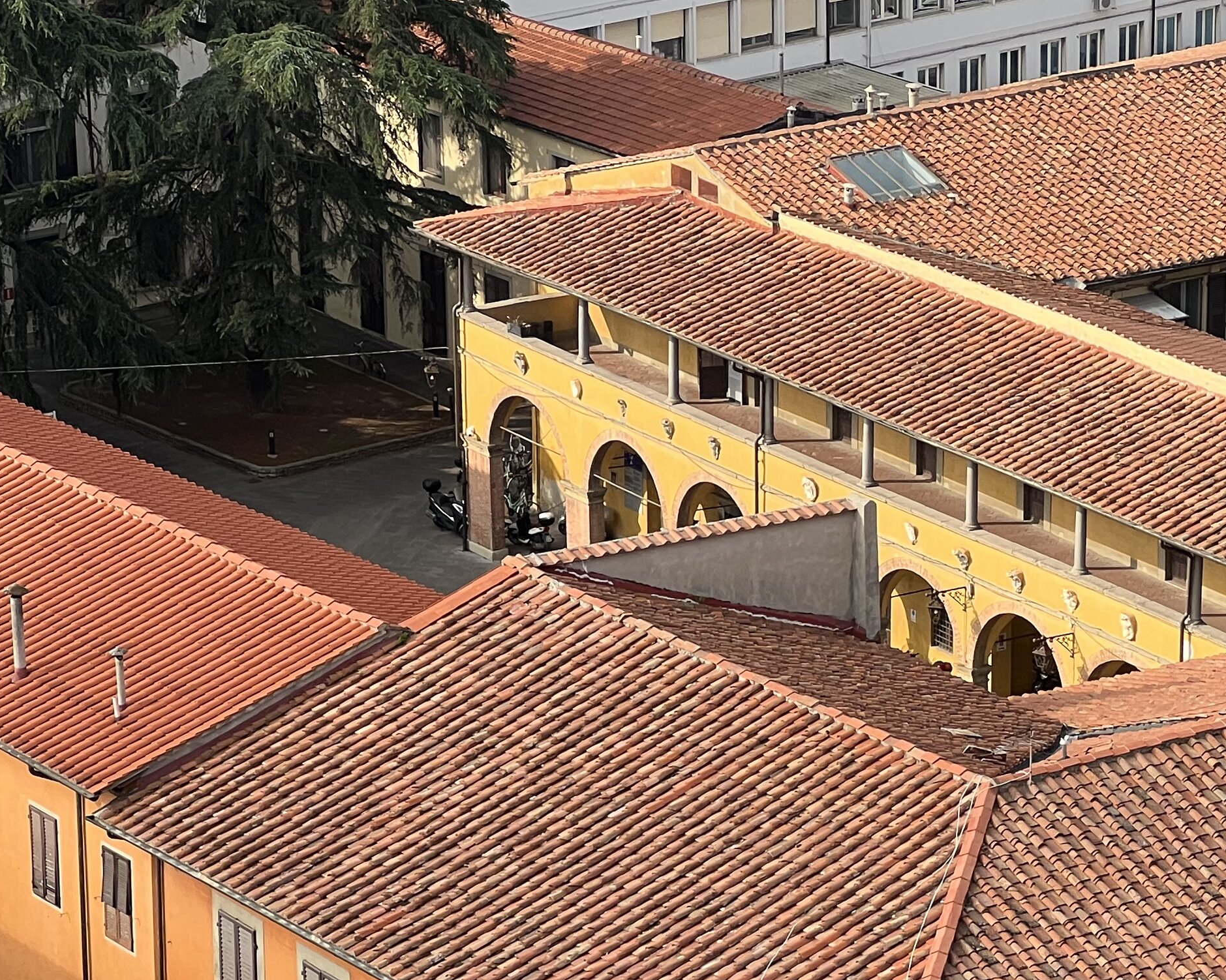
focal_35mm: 160
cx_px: 1058
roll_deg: -0.5
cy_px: 931
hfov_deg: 12.0
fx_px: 5805
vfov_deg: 9.6
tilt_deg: -20.4
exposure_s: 1/368
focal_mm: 9
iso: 32
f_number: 2.8
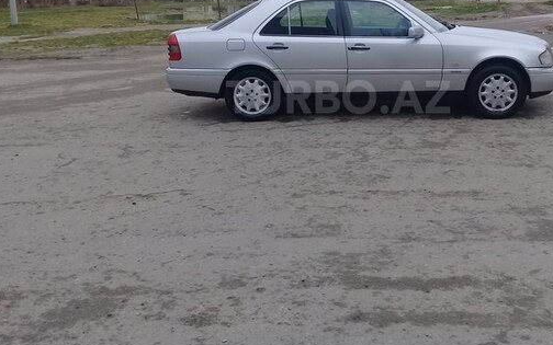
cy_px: 97
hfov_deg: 45.9
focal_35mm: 43
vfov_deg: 29.5
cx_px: 338
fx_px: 648
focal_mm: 3.3
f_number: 2.2
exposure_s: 1/561
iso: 50
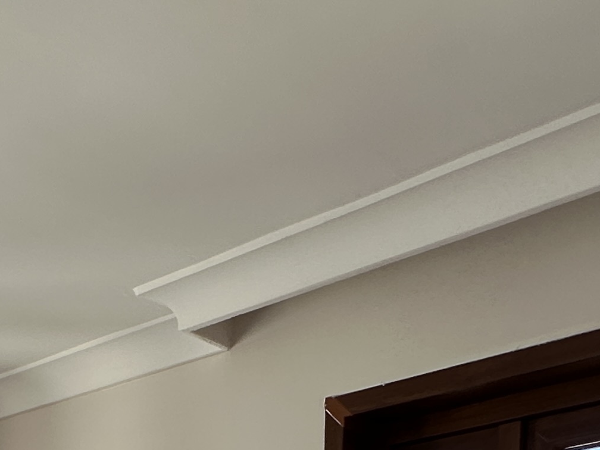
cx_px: 151
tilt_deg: -4.8
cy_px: 800
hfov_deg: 33.7
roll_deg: -0.8
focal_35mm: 56
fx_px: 971
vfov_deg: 19.7
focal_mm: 2.22
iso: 40
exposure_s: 1/189
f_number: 2.2
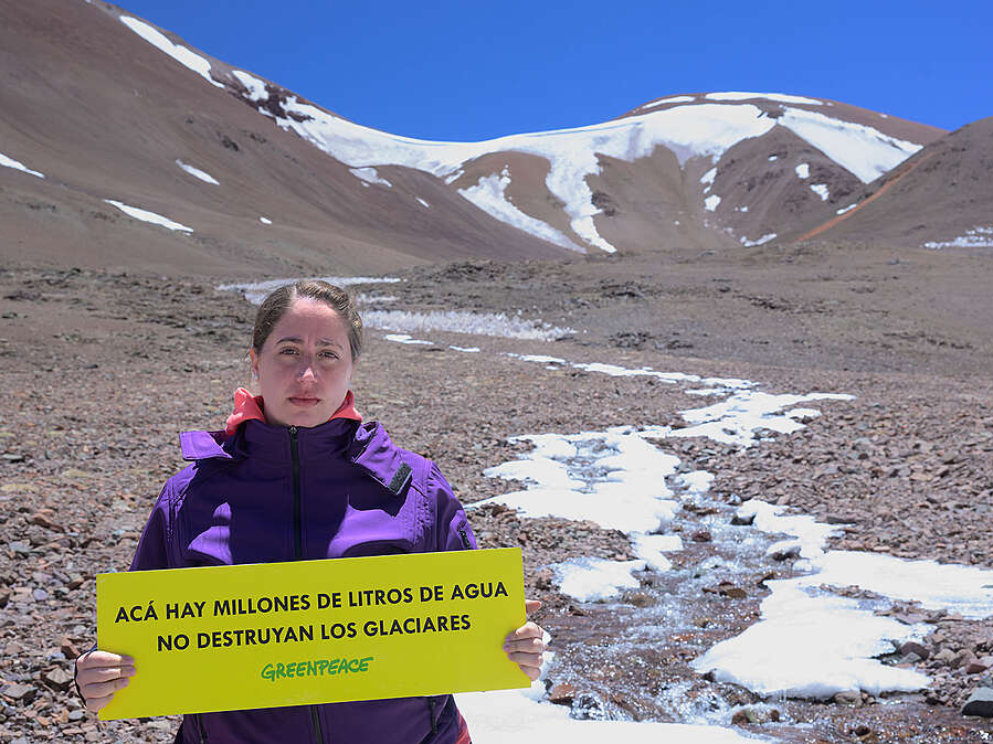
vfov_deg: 31.5
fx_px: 1319
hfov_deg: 41.2
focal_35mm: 46
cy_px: 368
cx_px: 503
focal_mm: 42
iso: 720
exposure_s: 1/200
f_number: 9
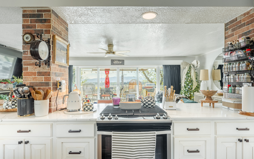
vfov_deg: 59.7
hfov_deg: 85.1
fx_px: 138
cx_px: 129
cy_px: 81
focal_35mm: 20
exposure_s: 1/500
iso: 100
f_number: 8
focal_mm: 19
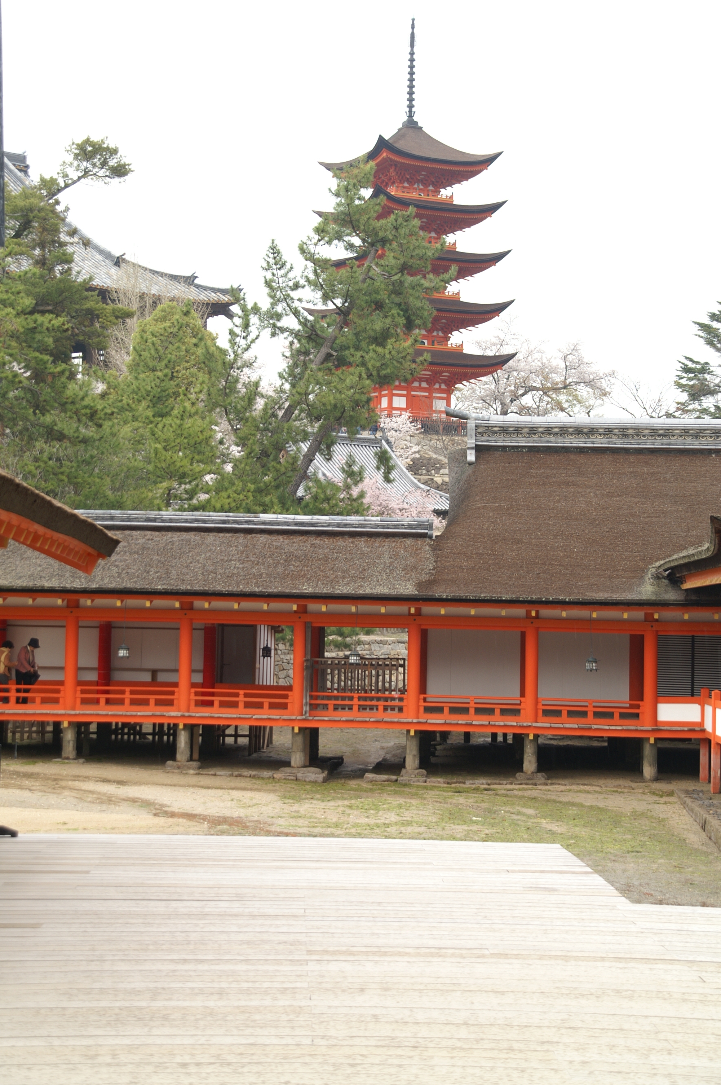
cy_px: 542
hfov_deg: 20.1
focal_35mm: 68
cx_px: 360
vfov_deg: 29.9
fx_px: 2031
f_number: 5.6
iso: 100
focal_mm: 45
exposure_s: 1/100
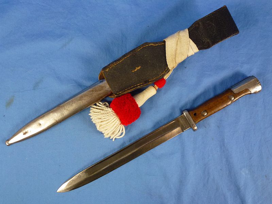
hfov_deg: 60.0
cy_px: 102
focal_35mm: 30
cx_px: 136
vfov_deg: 46.8
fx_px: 236
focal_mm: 5.4
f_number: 3.5
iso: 200
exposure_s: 1/60
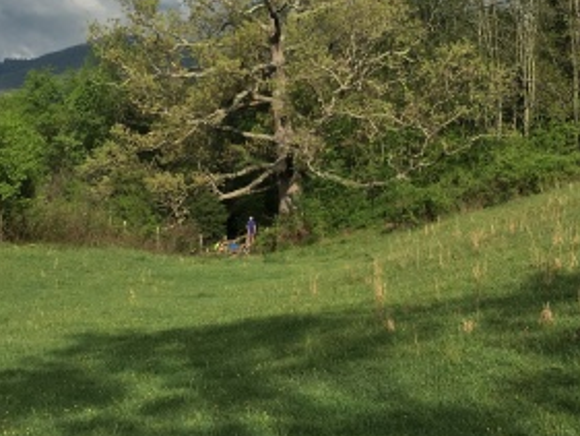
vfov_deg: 22.0
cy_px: 103
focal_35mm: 66
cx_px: 351
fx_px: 1106
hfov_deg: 29.3
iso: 25
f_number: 2.2
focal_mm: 4.15
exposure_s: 1/1832
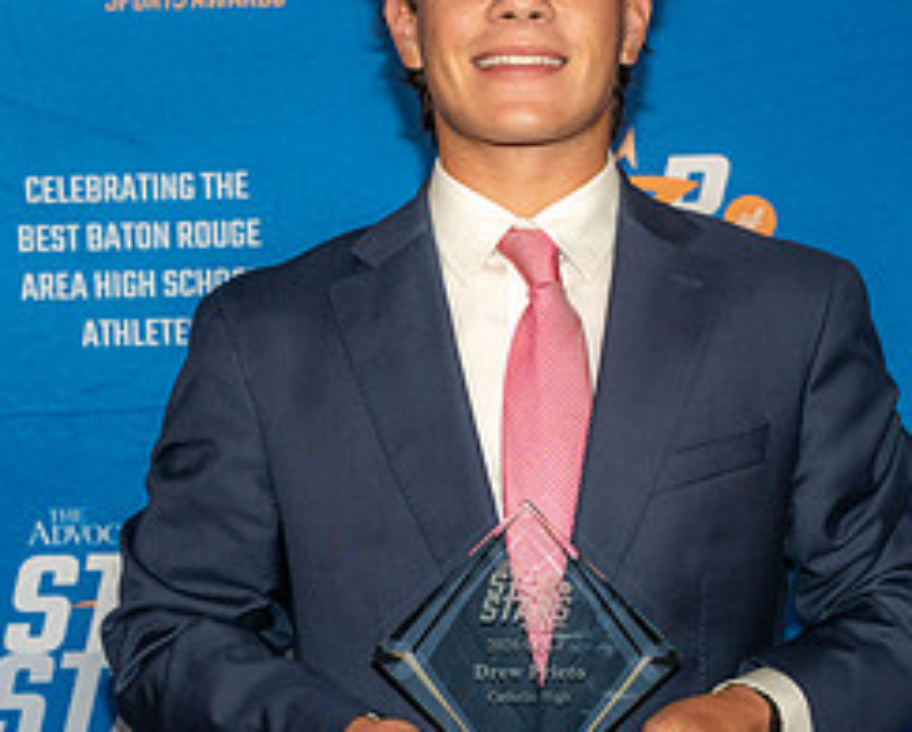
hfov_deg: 15.6
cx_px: 443
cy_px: 415
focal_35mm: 123
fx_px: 3324
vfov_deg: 12.6
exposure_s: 1/100
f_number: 5.6
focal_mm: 55
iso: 320
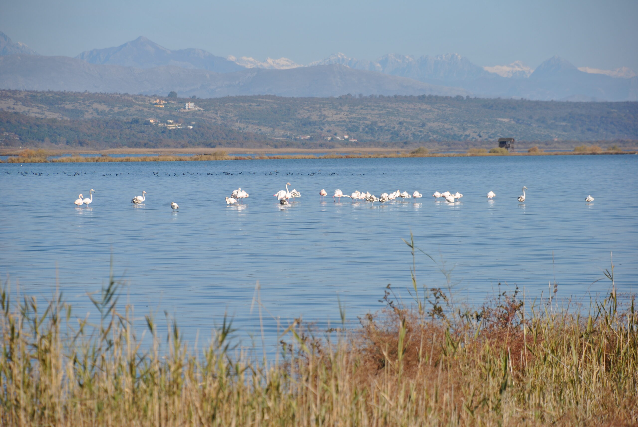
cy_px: 214
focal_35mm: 165
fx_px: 2928
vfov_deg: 8.3
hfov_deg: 12.4
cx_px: 319
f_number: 6
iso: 100
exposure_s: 1/640
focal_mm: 110
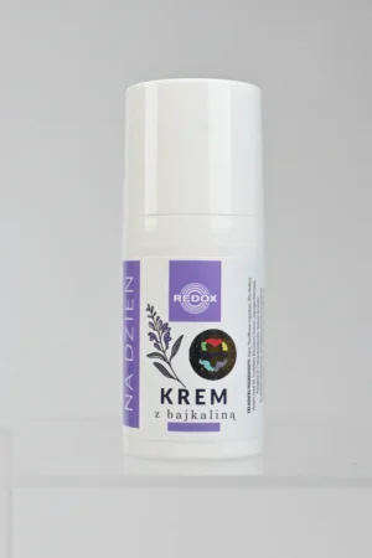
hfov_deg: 18.2
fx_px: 1162
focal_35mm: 75
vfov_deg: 27.0
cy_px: 279
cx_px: 186
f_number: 6.3
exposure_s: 1/160
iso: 320
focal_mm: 50
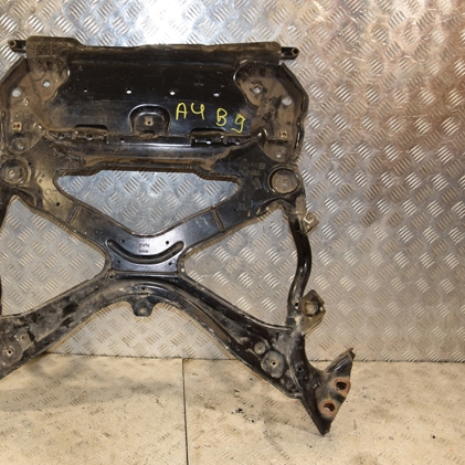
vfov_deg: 41.3
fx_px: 618
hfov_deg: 40.5
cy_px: 233
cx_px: 140
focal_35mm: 41
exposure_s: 1/200
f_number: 5
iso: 800
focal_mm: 21
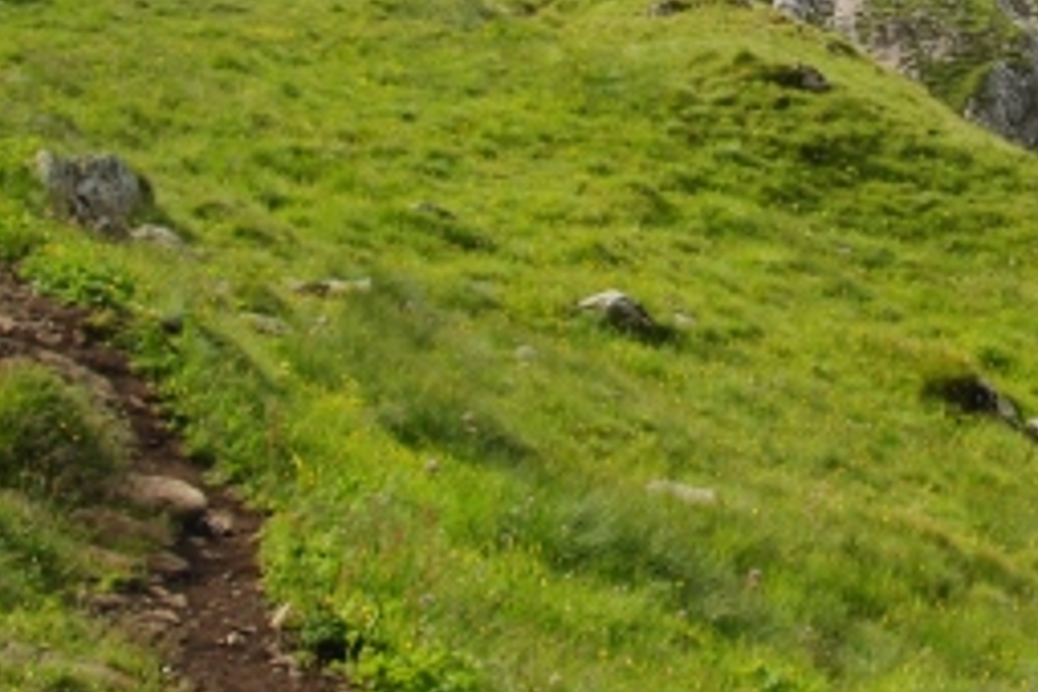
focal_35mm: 85
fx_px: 2451
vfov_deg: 15.3
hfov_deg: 22.5
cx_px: 1144
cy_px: -212
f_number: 8
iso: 100
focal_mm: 18
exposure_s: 1/100
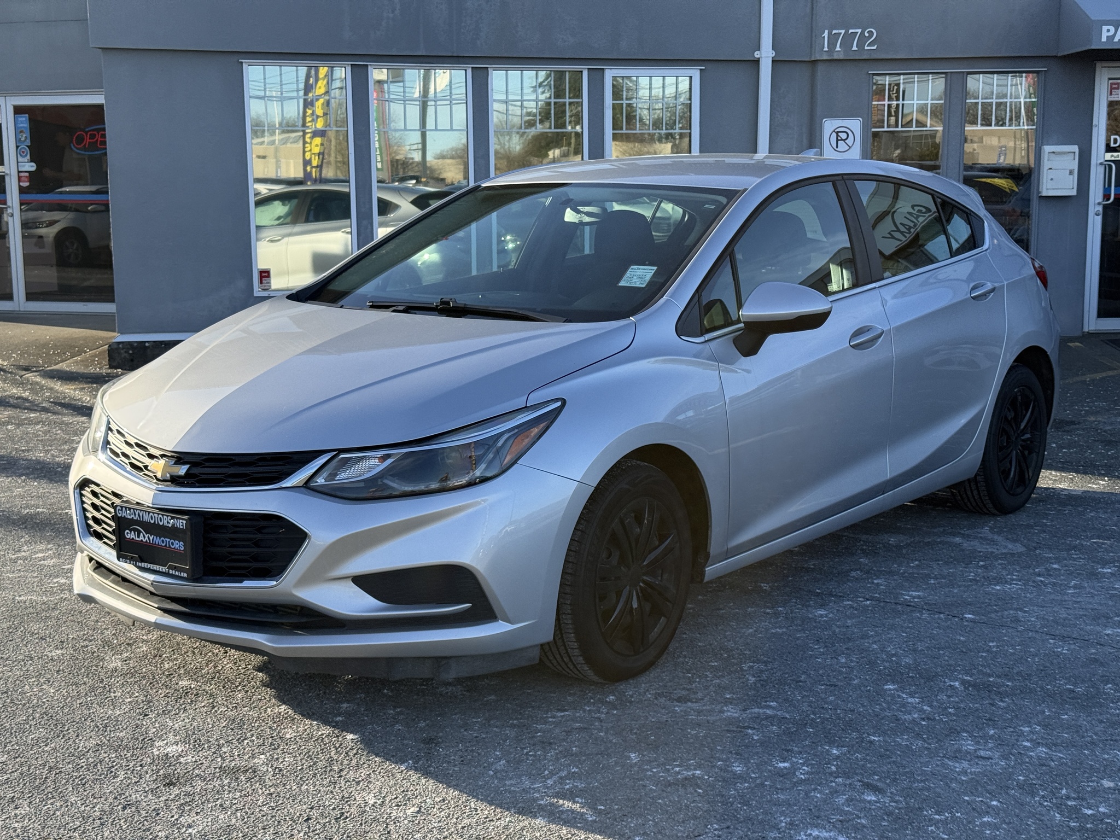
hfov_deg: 39.7
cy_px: 420
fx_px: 1553
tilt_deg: -7.3
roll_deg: +0.7
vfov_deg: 30.3
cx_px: 560
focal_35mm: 48
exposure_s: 1/1754
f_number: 1.78
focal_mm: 6.76
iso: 64
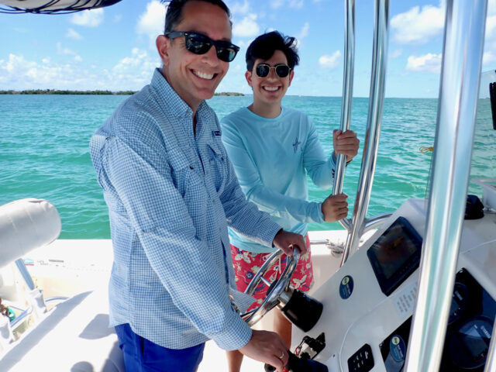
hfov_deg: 69.4
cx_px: 248
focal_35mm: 25
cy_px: 186
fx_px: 358
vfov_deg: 54.9
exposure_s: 1/125
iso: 100
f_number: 8
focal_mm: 4.5
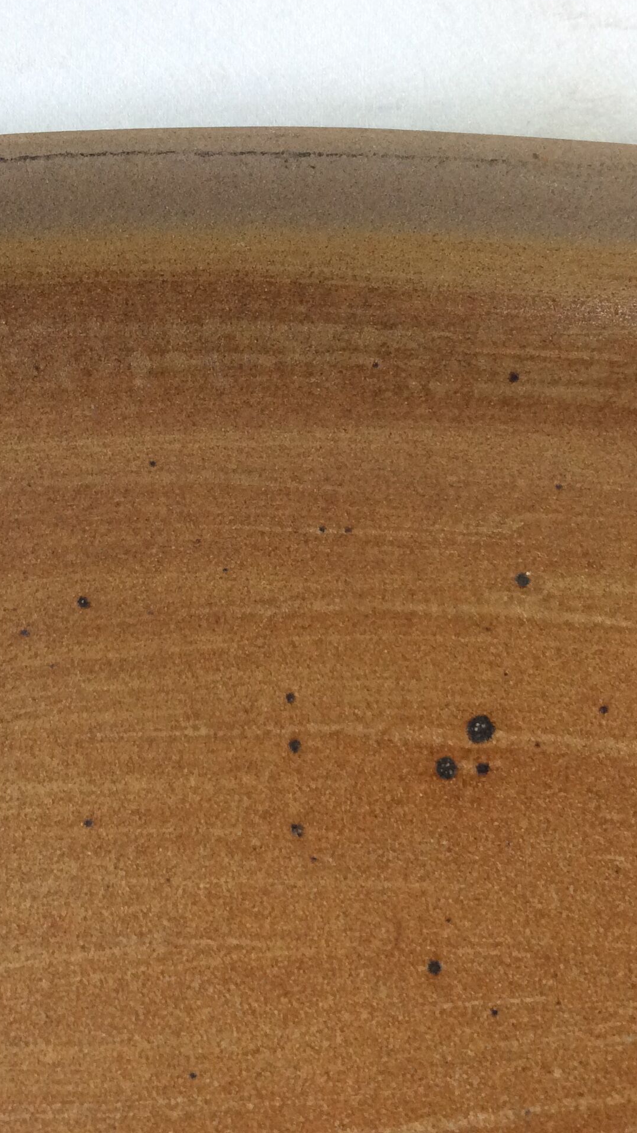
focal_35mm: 47
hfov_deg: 25.4
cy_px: 562
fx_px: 1411
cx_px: 251
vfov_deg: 43.7
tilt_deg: -85.2
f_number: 2.4
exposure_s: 1/25
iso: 80
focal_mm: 3.3
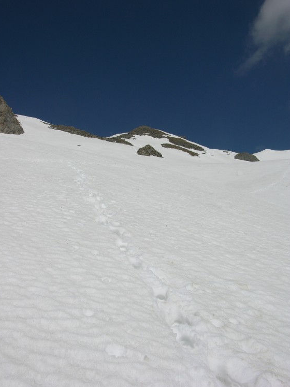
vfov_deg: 51.4
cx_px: 143
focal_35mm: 36
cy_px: 198
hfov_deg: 39.6
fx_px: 402
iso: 50
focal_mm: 8.9
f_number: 8
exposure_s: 1/547
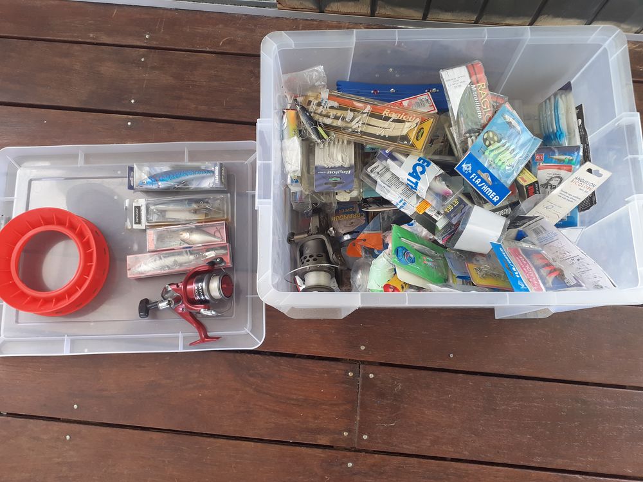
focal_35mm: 27
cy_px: 241
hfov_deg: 65.3
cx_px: 322
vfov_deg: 51.4
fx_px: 502
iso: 50
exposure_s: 1/50
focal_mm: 3.6
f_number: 1.9
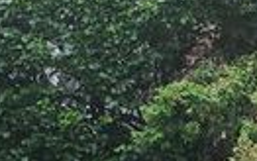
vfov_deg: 10.5
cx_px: 277
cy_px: 1
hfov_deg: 16.4
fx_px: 869
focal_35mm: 124
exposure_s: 1/997
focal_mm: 5.4
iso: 20
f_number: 1.8
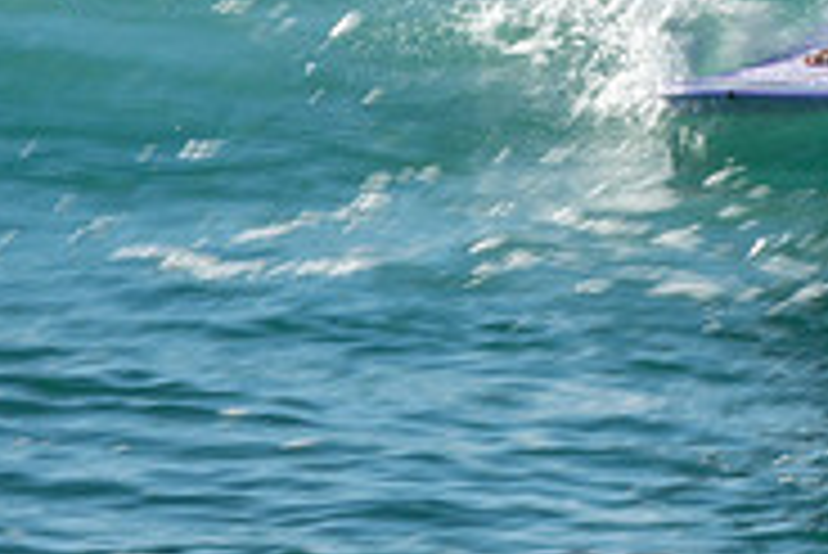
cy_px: -155
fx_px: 34871
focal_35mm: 1515
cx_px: 886
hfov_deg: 1.4
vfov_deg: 0.9
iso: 100
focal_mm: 320
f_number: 25
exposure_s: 1/30
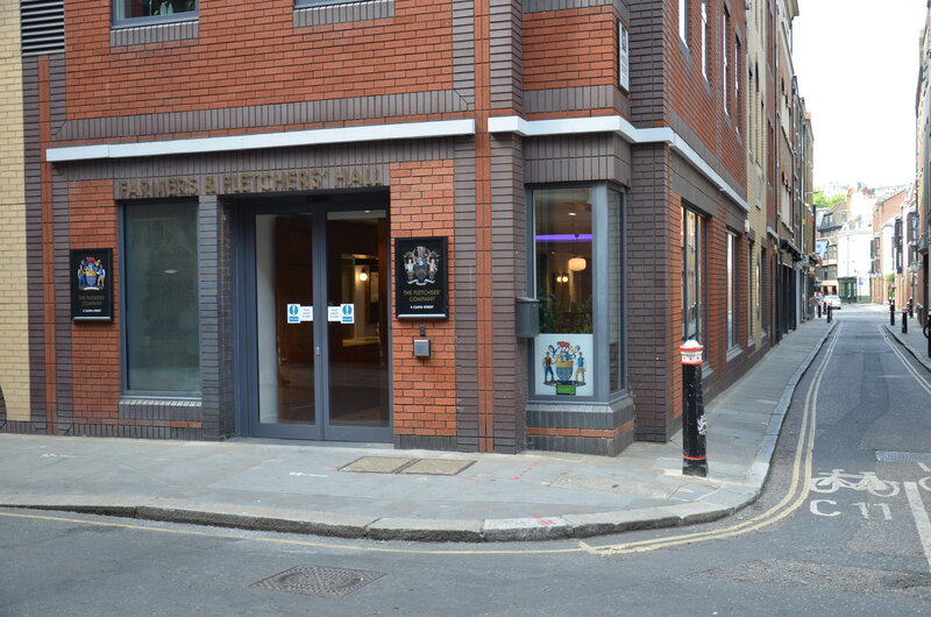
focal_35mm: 39
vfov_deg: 34.1
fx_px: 1007
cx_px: 466
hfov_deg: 49.6
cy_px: 308
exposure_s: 1/125
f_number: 5.6
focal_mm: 26
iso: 220
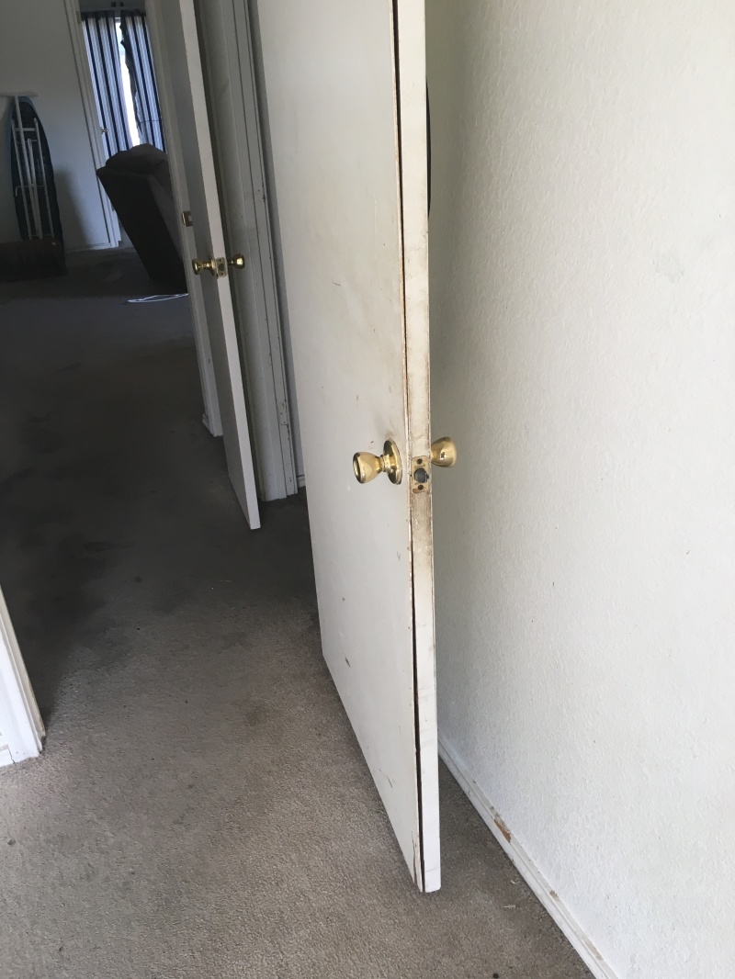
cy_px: 490
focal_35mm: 29
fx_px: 821
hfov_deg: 48.2
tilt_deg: -24.0
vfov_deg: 61.6
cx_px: 368
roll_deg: +2.5
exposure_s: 1/30
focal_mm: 4.15
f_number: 2.2
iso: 25
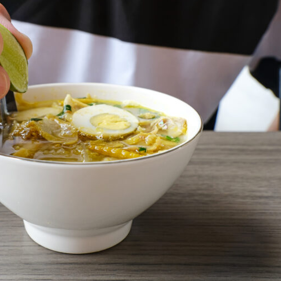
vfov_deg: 34.7
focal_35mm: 49
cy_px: 139
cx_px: 78
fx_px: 450
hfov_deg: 34.1
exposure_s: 1/100
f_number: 7.1
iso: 800
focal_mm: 25.1
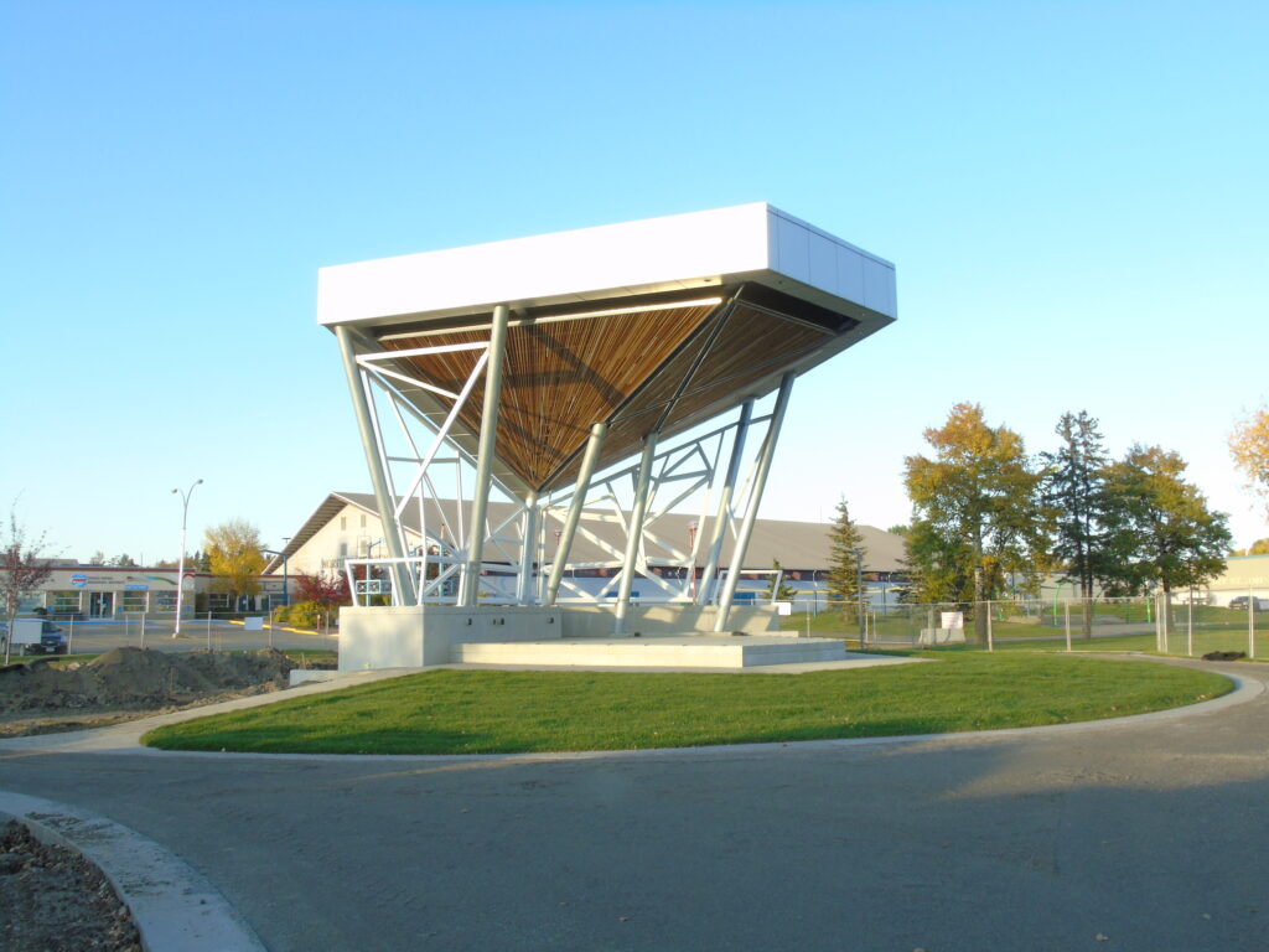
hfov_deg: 61.7
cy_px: 476
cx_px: 634
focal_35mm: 29
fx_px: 1063
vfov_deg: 48.2
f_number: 7.6
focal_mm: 5.2
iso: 80
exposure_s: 1/30
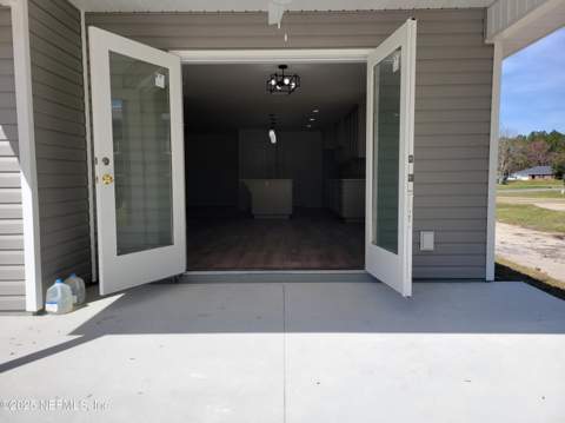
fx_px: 424
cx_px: 282
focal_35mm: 26
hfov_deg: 67.4
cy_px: 212
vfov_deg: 53.0
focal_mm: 5.4
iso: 40
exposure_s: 1/2470
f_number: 1.8
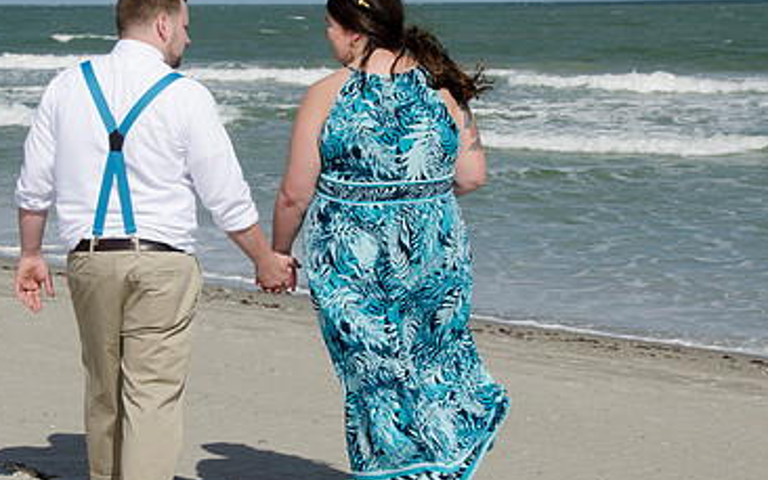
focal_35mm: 87
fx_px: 1822
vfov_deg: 15.0
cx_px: 279
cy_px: 224
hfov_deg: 23.7
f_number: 11
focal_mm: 36
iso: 100
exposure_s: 1/250
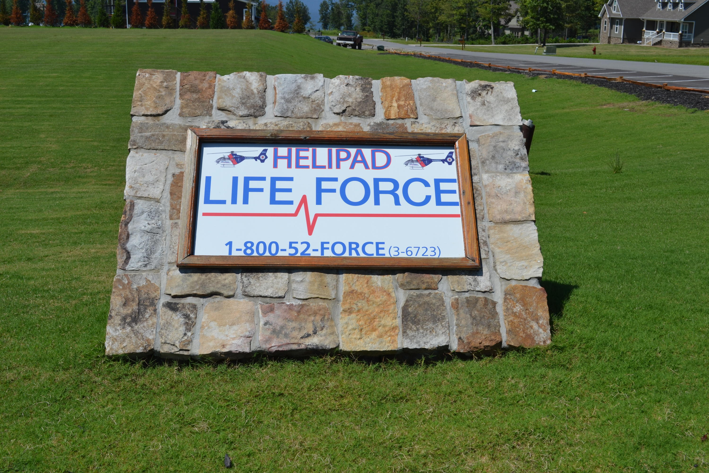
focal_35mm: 42
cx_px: 354
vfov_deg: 31.9
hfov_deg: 46.4
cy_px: 236
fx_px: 827
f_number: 9
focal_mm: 28
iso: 100
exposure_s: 1/320
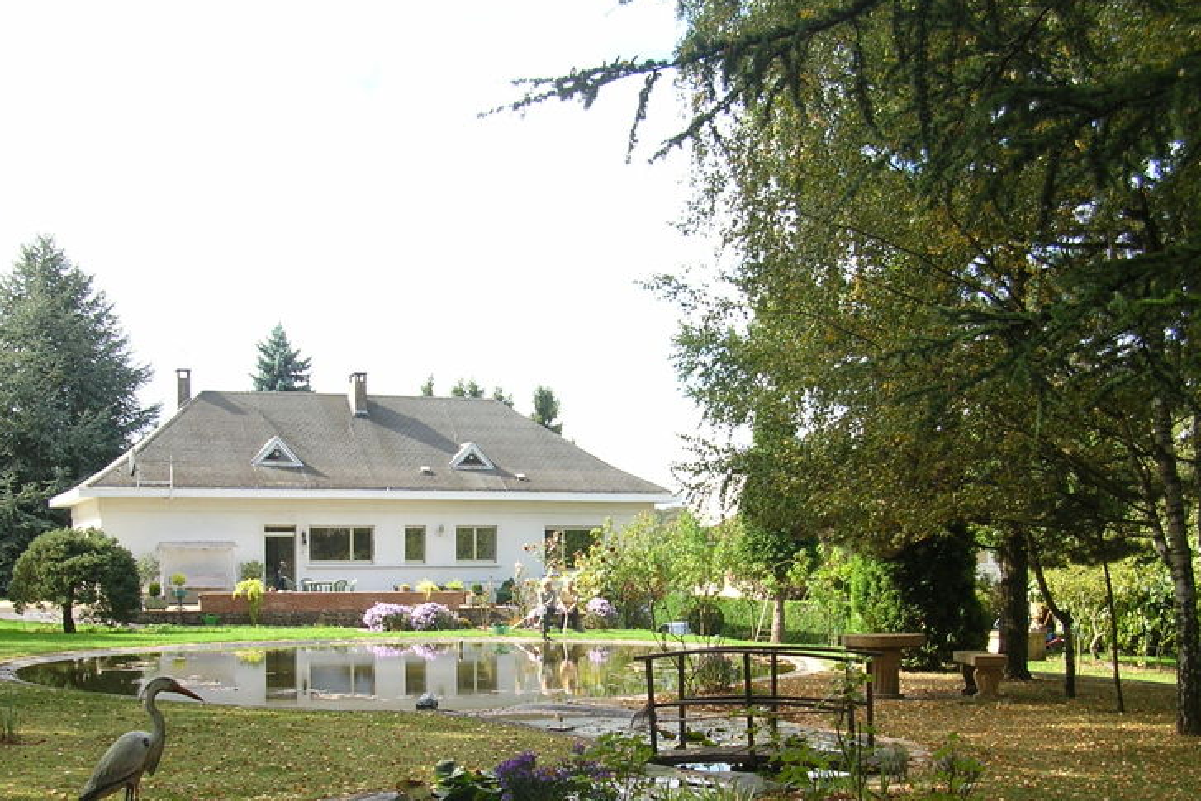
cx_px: 522
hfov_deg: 39.5
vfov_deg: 26.7
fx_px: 1668
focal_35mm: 50
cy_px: 573
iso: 50
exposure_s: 1/318
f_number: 2.8
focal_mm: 5.8
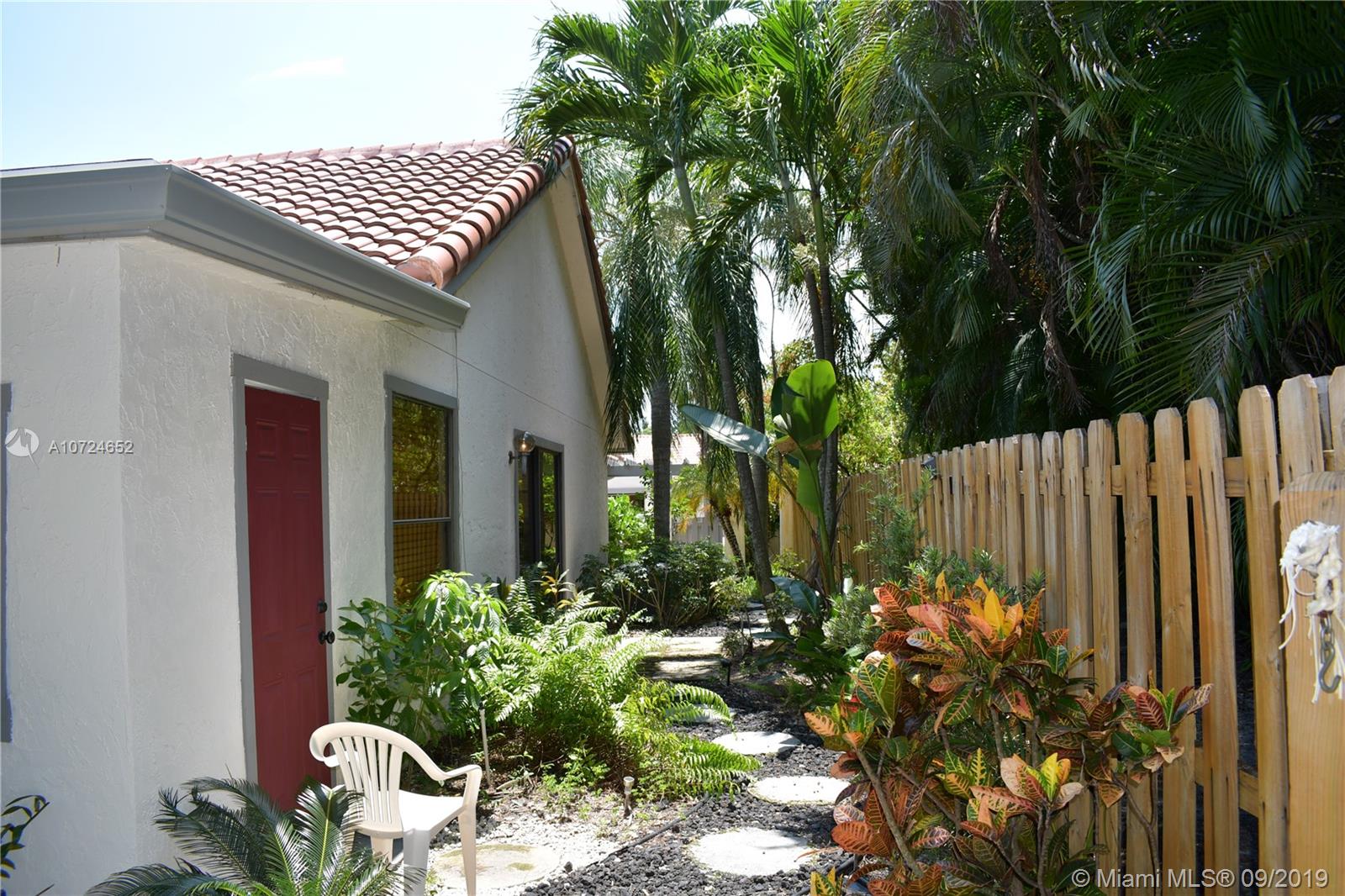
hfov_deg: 67.4
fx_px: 1008
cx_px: 672
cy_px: 448
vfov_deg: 47.9
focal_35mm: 27
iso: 100
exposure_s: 1/250
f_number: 6.3
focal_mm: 18
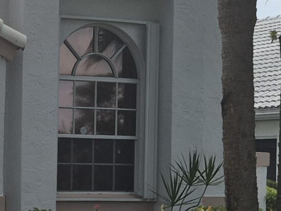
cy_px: 179
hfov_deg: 14.7
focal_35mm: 123
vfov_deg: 12.0
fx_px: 999
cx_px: -157
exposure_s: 1/7152
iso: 80
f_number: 1.8
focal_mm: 5.4
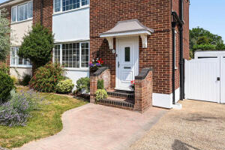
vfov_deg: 47.5
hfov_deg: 65.7
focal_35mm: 27
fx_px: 169
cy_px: 56
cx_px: 76
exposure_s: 1/2000
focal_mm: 17
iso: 400
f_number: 6.3
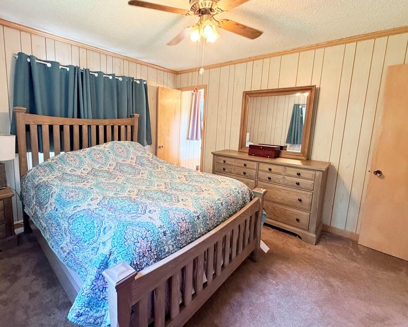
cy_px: 149
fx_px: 205
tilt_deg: -8.7
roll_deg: -1.8
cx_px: 176
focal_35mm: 17
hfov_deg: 89.1
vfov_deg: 76.8
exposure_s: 1/60
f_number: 2.2
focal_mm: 2.22
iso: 500
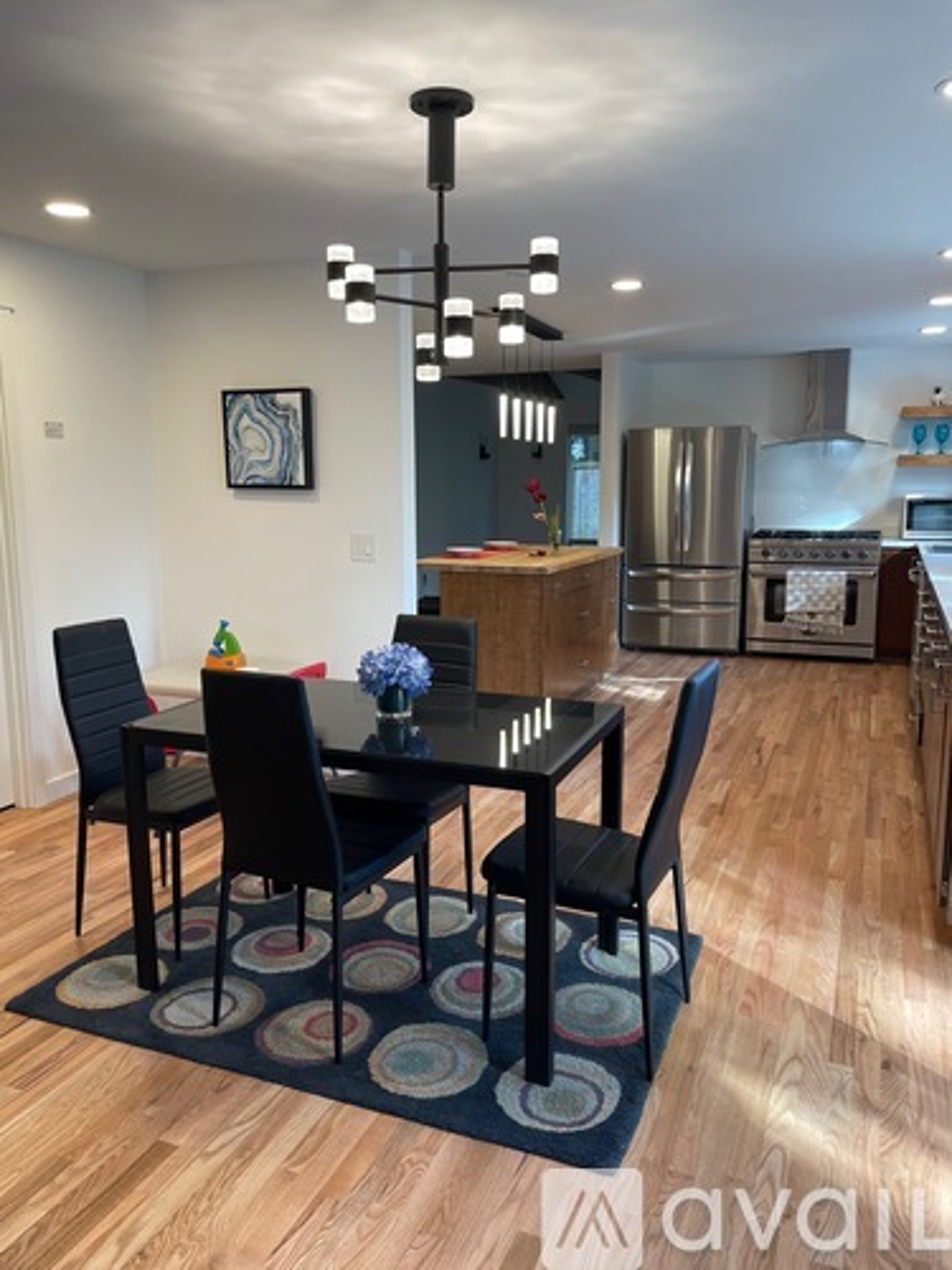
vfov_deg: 67.3
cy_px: 635
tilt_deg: -8.5
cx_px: 476
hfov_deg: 53.1
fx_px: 953
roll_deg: +0.3
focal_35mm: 26
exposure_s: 1/120
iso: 100
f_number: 1.6
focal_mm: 4.2
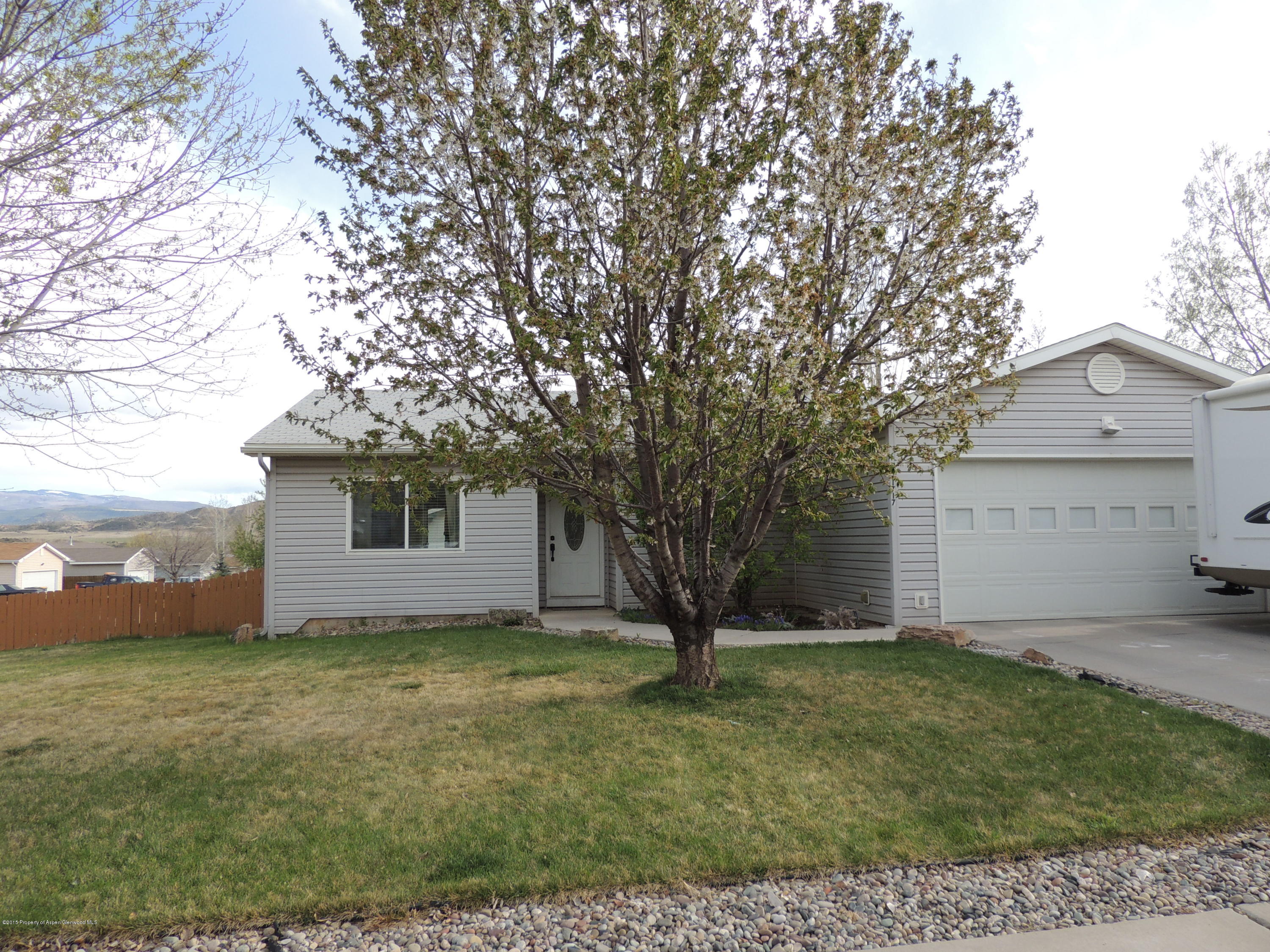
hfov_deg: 71.6
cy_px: 476
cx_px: 635
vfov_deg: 56.8
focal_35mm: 24
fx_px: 881
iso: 100
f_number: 3
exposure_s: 1/400
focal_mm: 4.3
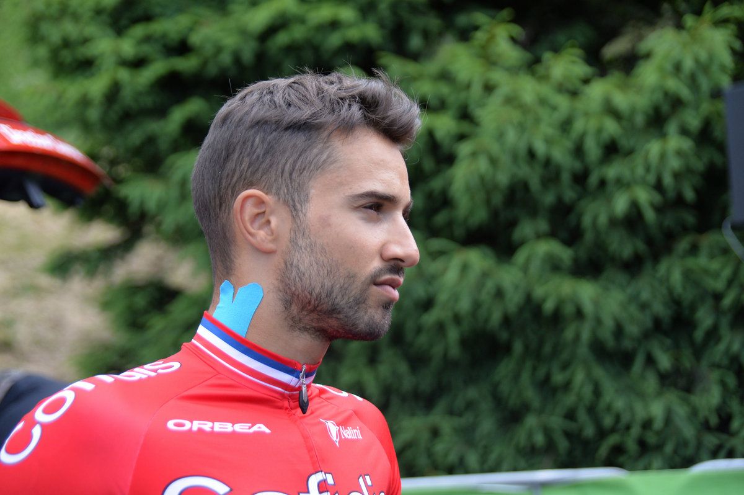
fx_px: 2271
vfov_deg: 12.4
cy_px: 248
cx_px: 372
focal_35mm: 110
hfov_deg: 18.6
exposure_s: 1/800
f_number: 5.6
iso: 900
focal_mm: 110
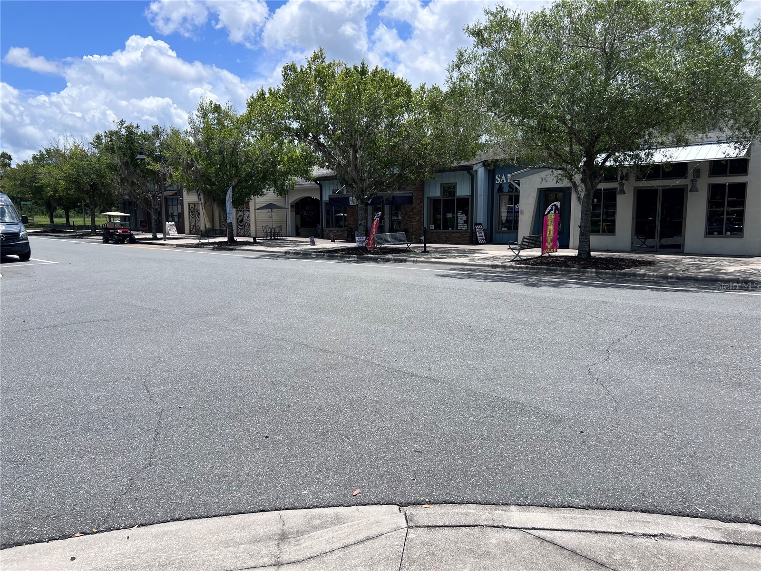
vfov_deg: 53.1
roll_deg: -0.2
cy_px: 286
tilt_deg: -6.7
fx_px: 572
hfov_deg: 67.3
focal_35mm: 26
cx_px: 380
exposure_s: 1/5076
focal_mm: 5.7
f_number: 1.5
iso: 50
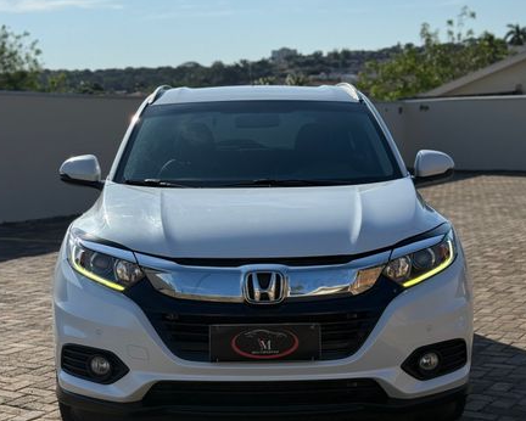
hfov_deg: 36.6
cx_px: 253
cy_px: 210
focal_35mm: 51
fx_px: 794
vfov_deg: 29.7
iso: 64
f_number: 1.78
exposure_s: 1/9901
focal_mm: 6.76
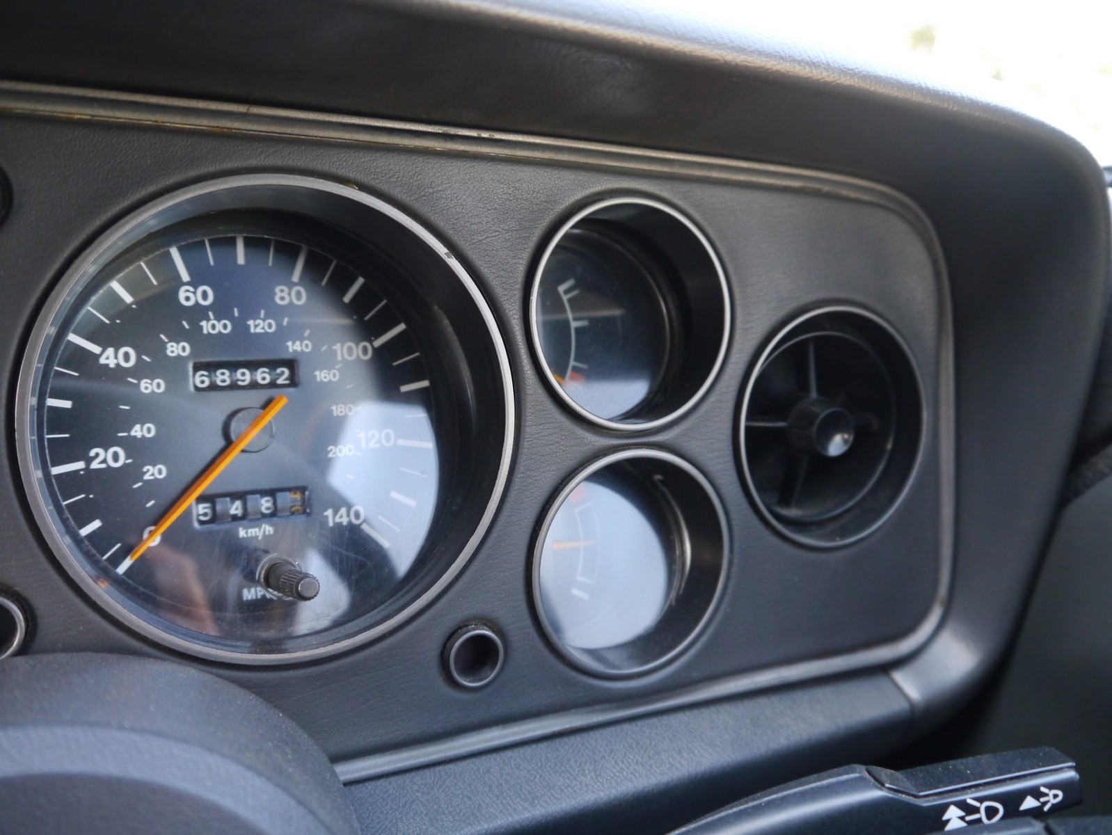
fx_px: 1028
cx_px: 556
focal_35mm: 32
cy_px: 418
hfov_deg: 56.8
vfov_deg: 44.2
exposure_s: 1/25
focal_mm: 16
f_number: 3.8
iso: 800
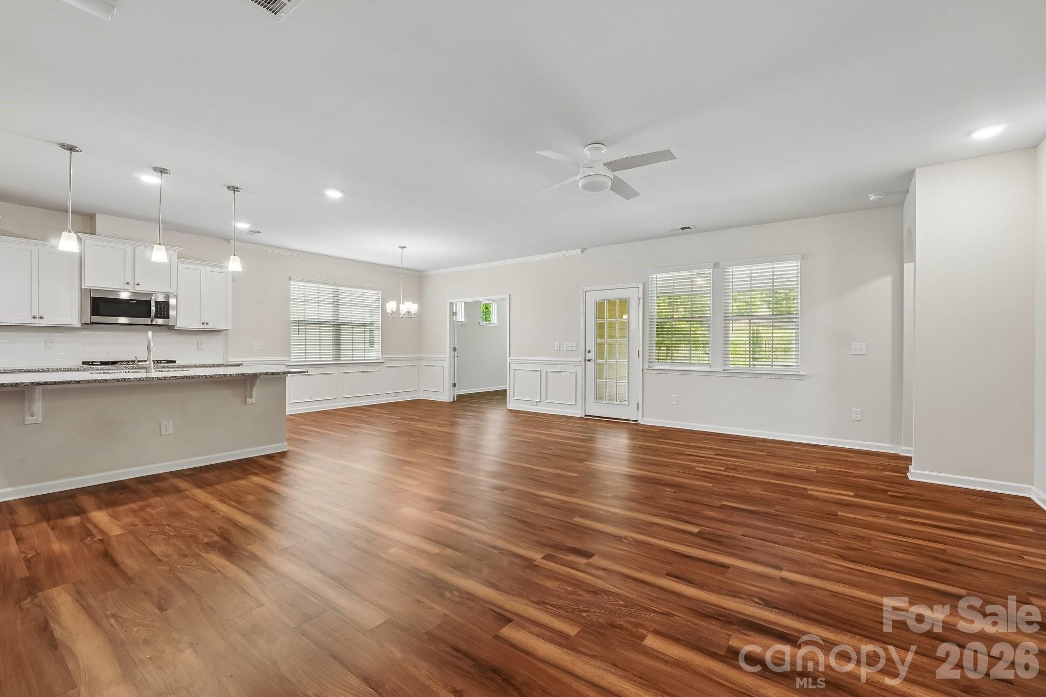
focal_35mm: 15
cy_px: 348
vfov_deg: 77.3
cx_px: 523
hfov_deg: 100.4
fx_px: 436
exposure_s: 1/10
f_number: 8
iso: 400
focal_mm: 10
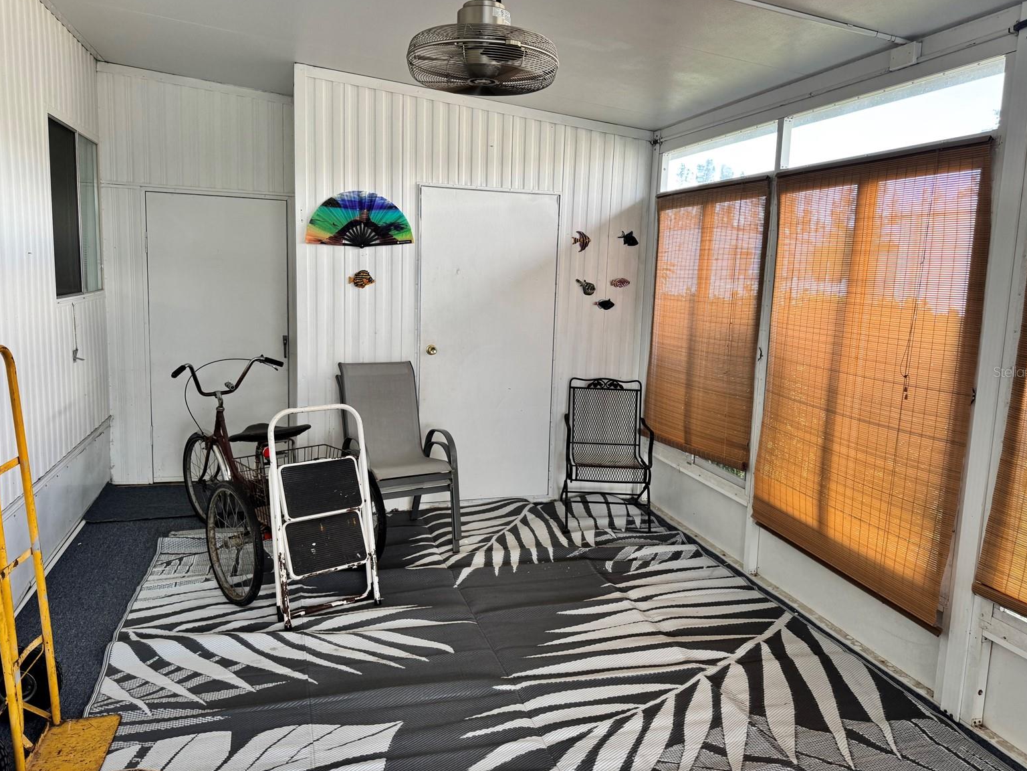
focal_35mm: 25
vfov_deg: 54.9
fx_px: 742
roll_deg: -1.6
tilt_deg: -7.9
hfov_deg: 69.4
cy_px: 371
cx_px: 522
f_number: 1.78
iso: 125
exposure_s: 1/121
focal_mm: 6.76
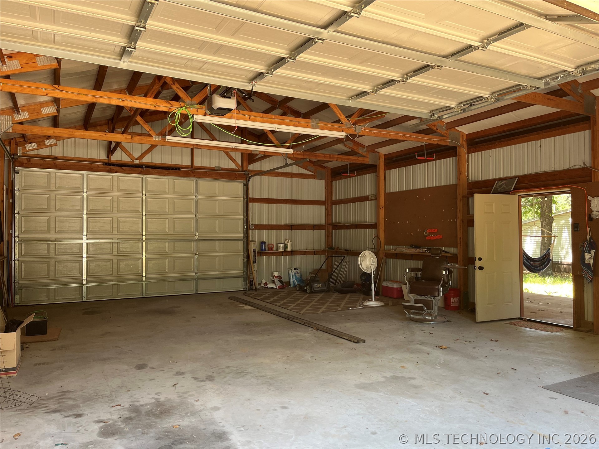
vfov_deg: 53.1
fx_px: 450
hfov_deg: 67.3
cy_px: 224
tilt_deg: +0.5
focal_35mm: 26
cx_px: 300
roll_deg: +0.0
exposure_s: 1/121
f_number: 1.6
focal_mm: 5.1
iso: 80
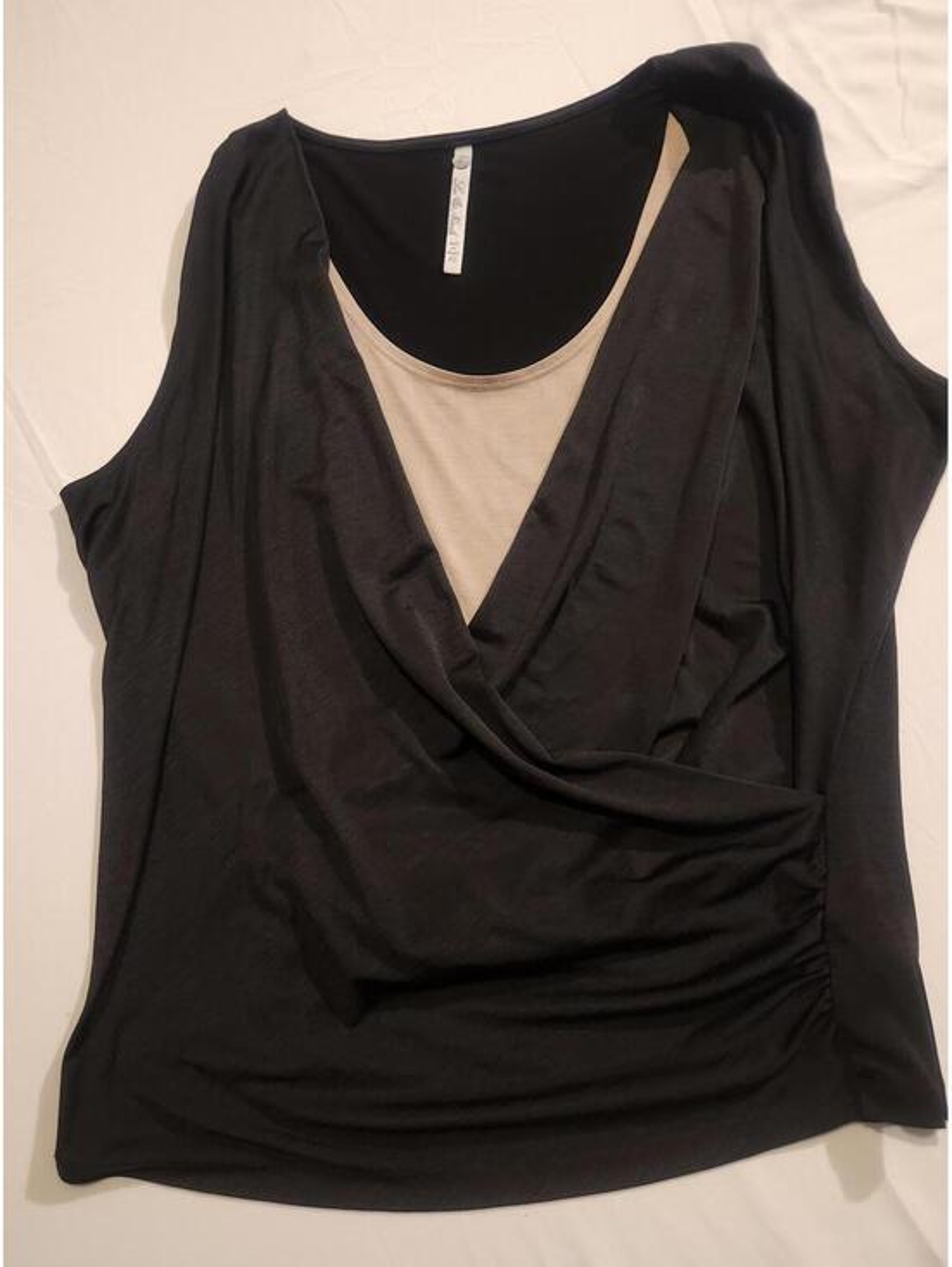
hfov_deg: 59.0
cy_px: 634
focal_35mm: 23
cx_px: 476
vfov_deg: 73.9
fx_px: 842
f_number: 1.8
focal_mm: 5.4
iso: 800
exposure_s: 1/24
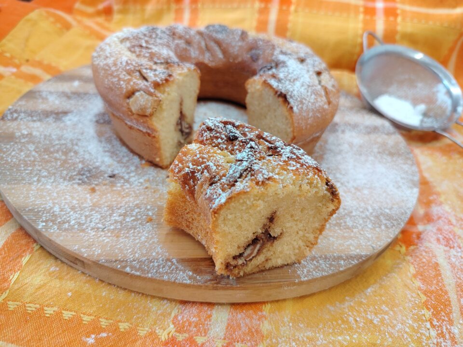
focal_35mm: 24
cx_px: 232
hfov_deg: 71.6
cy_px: 174
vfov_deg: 56.8
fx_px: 321
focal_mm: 5.25
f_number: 1.75
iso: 478
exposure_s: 1/33.3
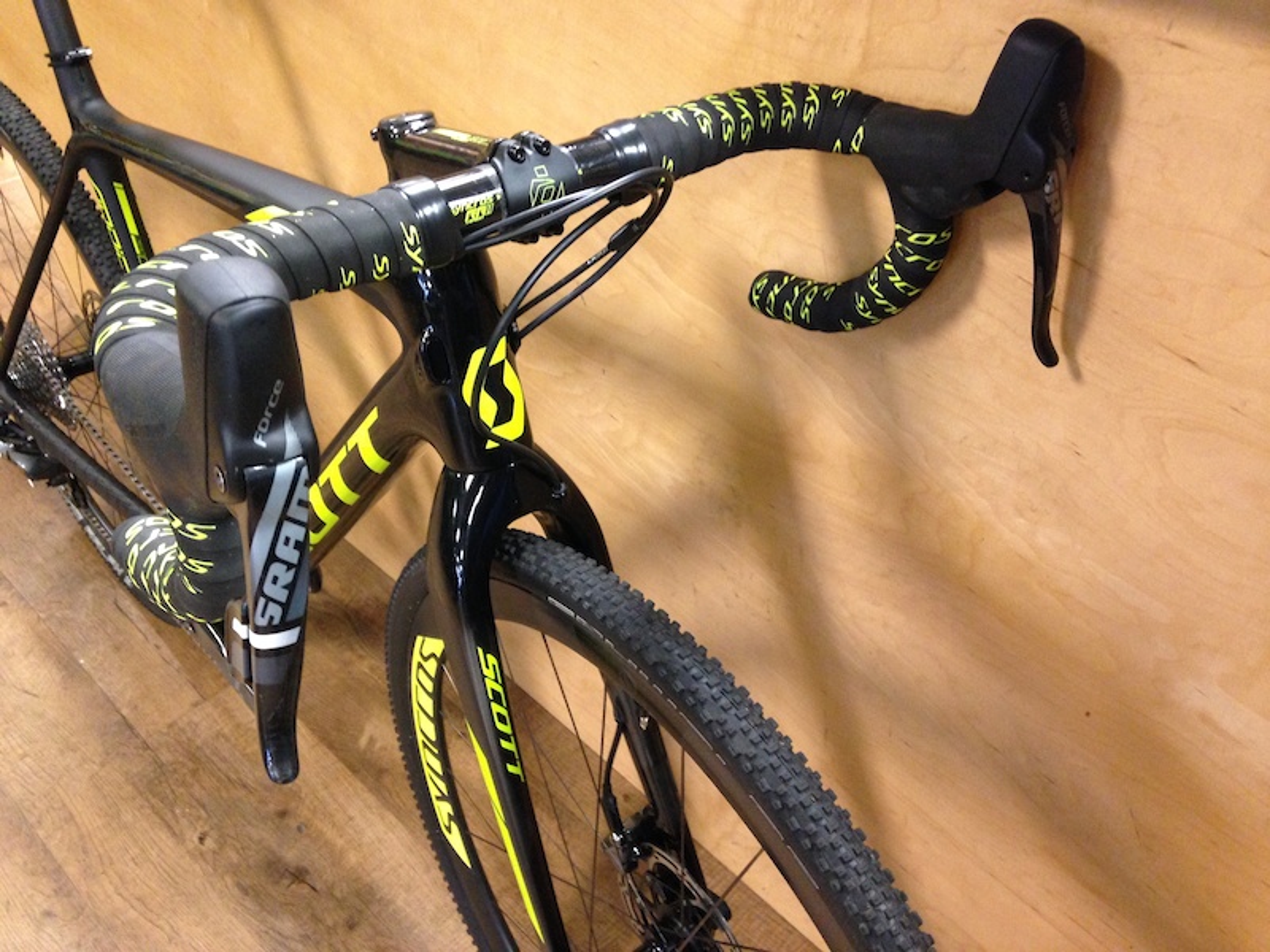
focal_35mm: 33
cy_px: 476
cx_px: 635
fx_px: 1211
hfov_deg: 55.4
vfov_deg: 42.9
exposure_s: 1/20
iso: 320
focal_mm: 4.12
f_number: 2.4
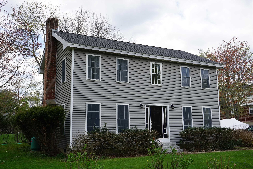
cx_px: 126
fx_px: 246
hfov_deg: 54.4
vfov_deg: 37.9
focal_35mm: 35
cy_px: 84
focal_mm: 35
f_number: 9
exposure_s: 1/100
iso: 100
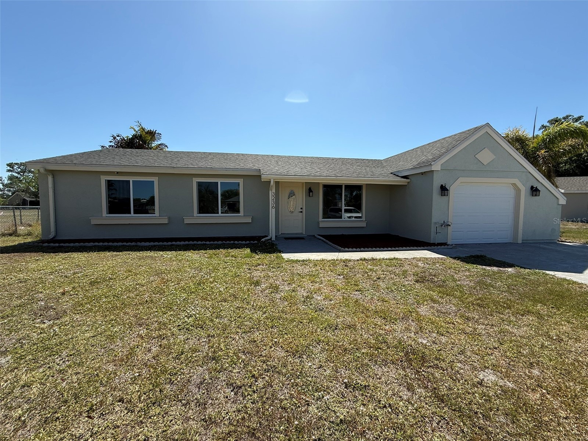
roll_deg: -0.5
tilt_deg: -3.1
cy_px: 220
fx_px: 238
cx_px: 294
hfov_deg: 102.1
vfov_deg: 85.7
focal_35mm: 14
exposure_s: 1/1901
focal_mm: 2.22
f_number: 2.2
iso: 50
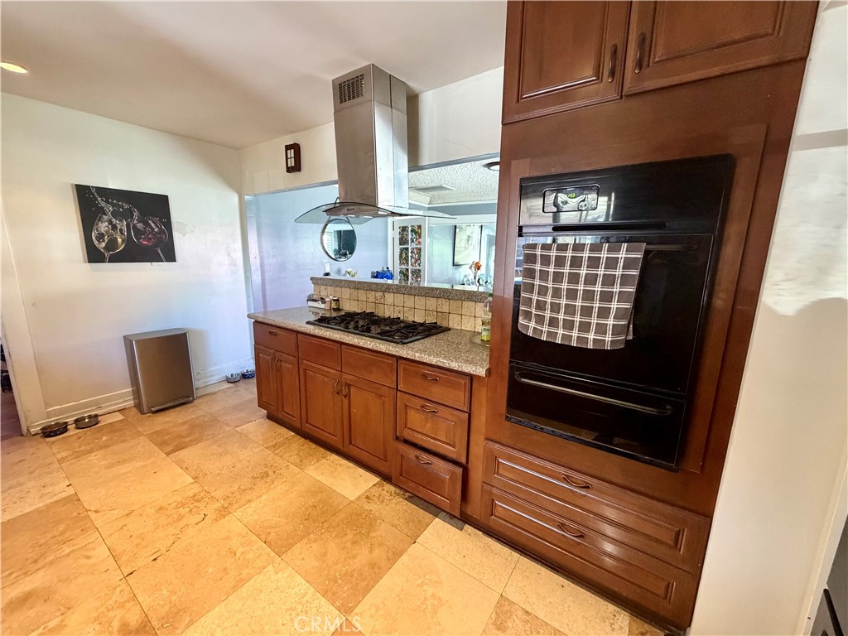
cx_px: 424
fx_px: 343
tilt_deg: -11.1
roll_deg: -0.7
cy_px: 318
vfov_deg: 85.7
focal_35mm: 14
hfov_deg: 102.1
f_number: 2.2
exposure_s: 1/60
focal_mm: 2.22
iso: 500
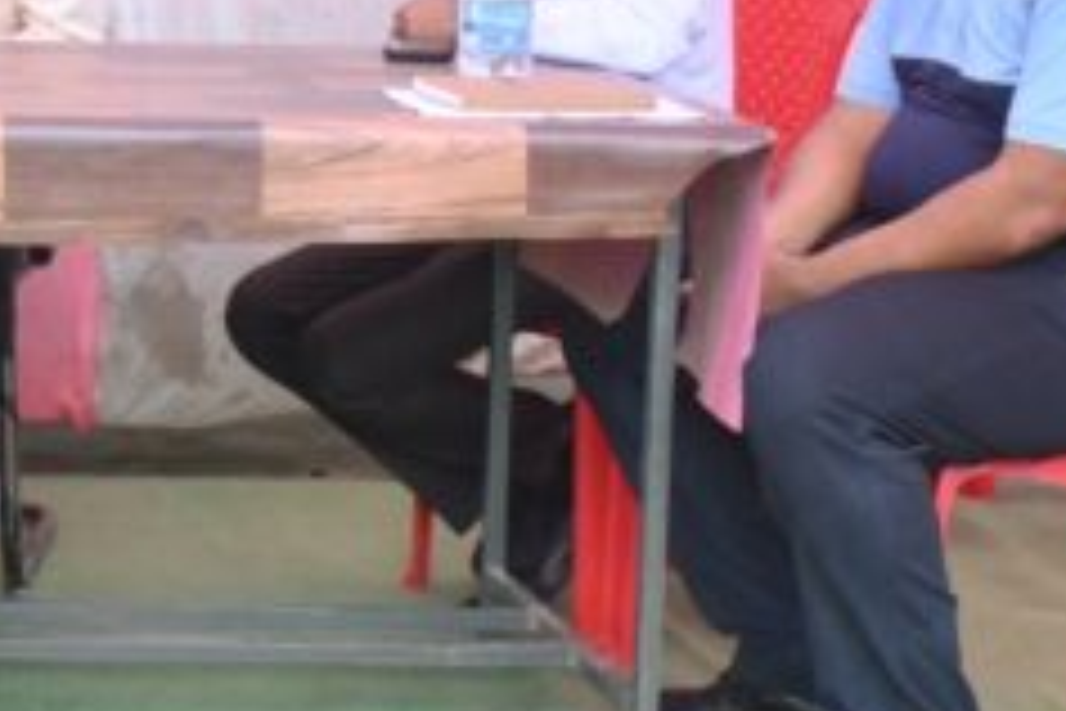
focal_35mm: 112
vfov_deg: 12.0
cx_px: -517
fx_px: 3305
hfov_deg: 16.7
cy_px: -162
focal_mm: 23
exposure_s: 1/160
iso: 640
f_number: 8
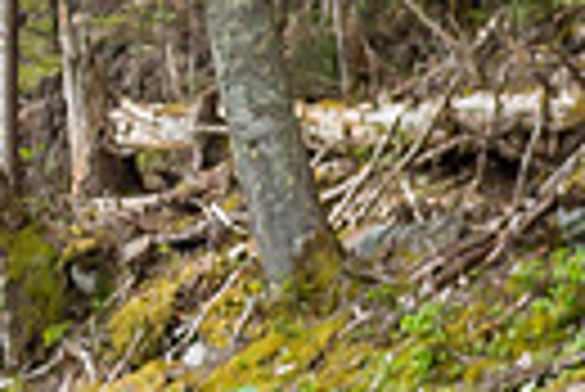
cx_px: -529
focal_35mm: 362
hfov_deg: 5.6
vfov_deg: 3.8
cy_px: 109
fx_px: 5889
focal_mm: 70
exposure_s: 1/800
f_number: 5.6
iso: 400
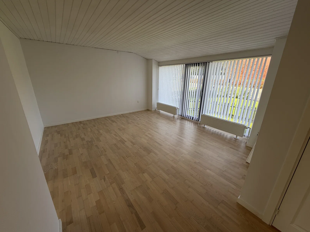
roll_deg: -0.4
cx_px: 155
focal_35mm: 14
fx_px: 125
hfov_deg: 102.1
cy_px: 116
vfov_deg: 85.7
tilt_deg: -17.6
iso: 40
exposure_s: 1/137
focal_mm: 2.22
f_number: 2.2
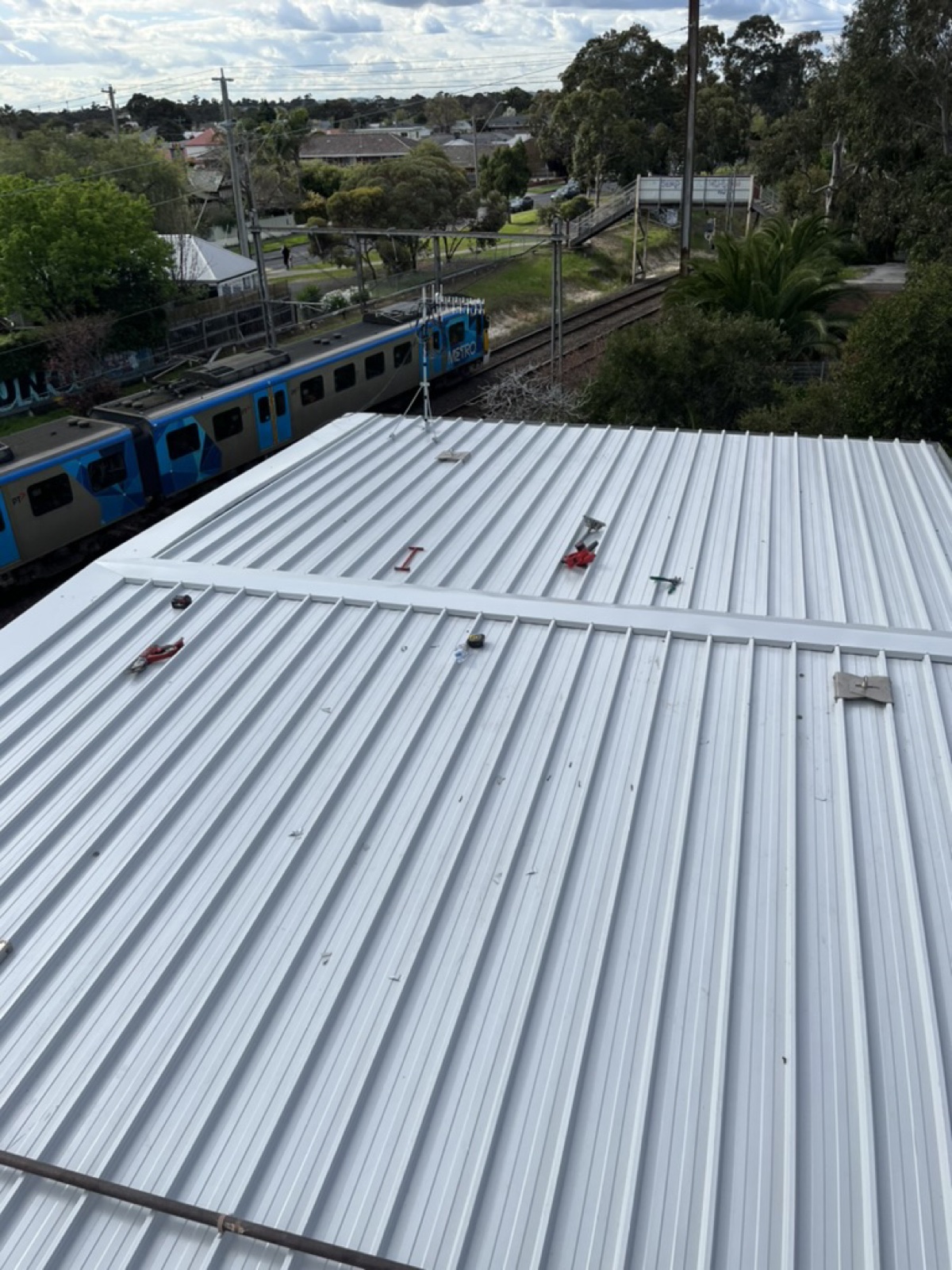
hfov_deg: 53.1
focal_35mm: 26
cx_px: 476
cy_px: 635
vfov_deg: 67.3
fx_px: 953
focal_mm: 5.1
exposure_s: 1/3876
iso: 50
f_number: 1.6
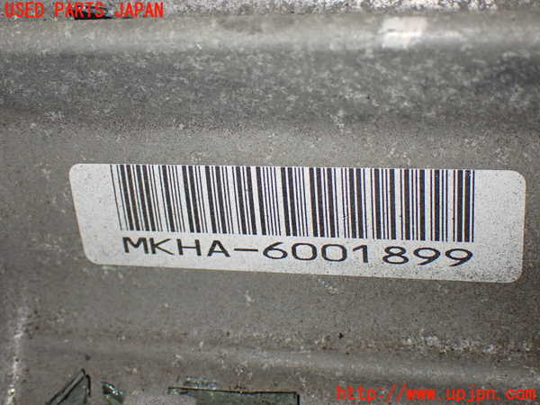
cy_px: 202
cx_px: 270
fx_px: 842
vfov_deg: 27.0
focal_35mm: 54
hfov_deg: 35.5
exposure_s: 1/125
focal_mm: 9.65
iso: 800
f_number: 3.3
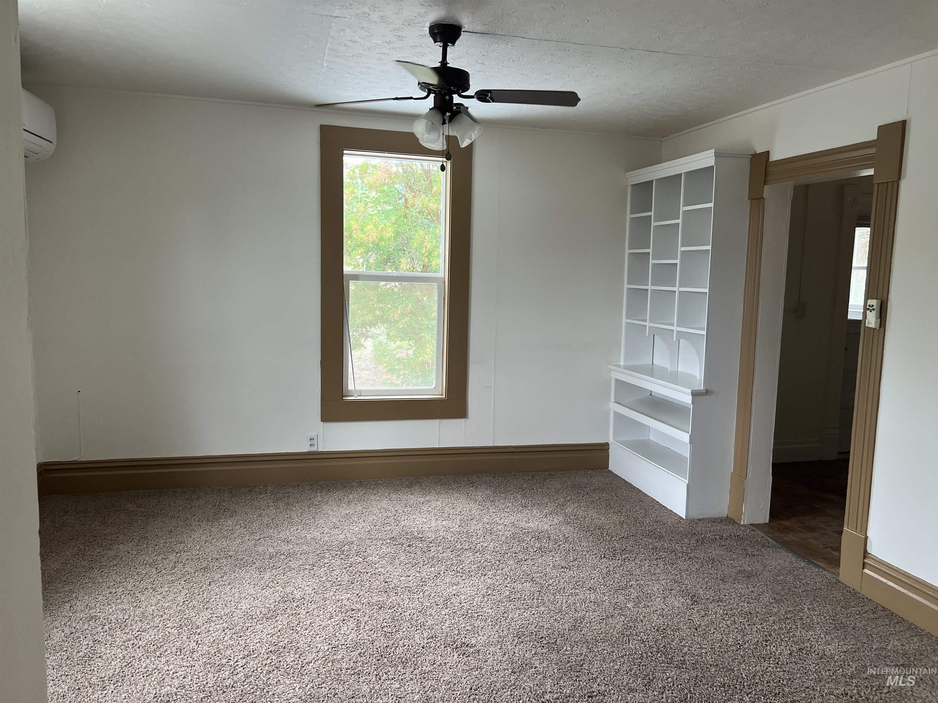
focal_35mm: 26
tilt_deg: -6.9
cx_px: 469
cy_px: 352
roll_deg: -1.1
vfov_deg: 53.1
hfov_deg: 67.3
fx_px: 705
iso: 100
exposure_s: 1/121
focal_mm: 5.7
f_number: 1.5
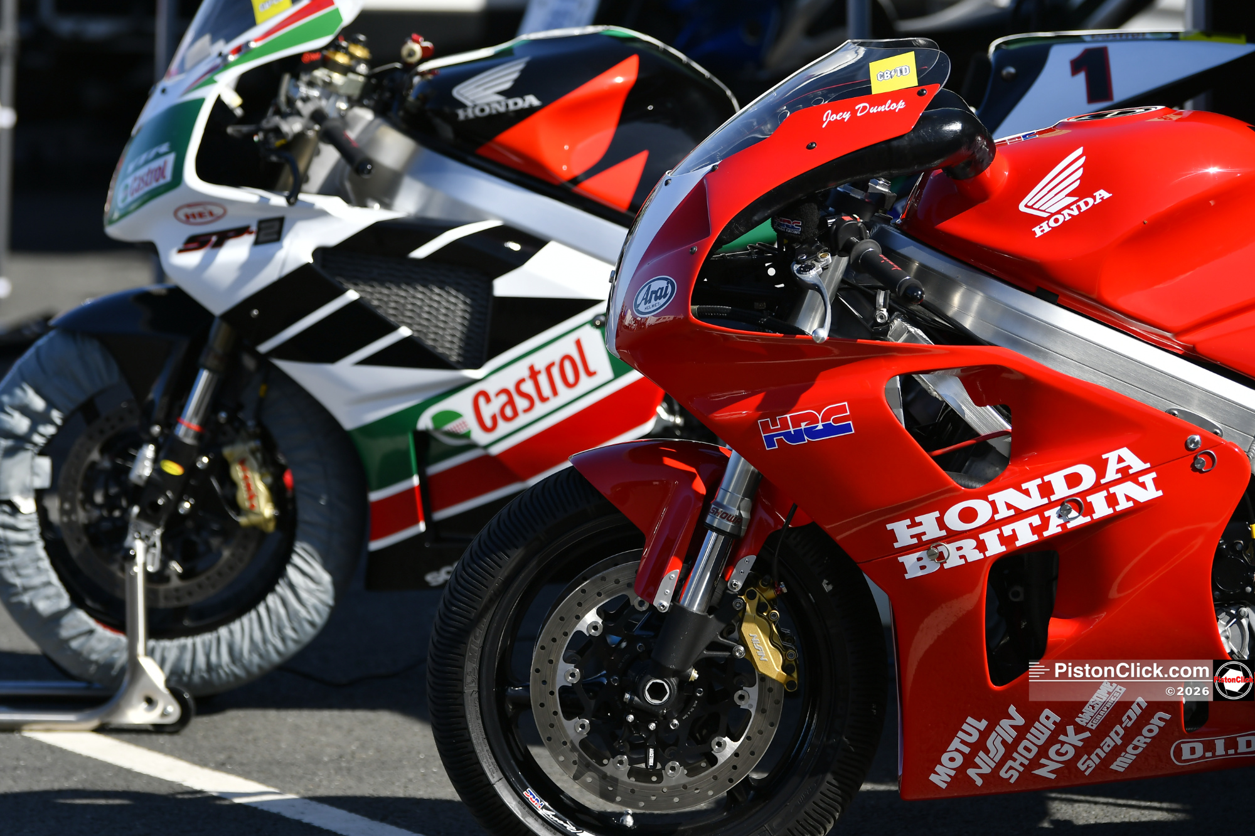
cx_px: 628
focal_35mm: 202
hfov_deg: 10.2
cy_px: 418
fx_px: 7058
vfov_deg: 6.8
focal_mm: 135
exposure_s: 1/1250
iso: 180
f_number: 2.8
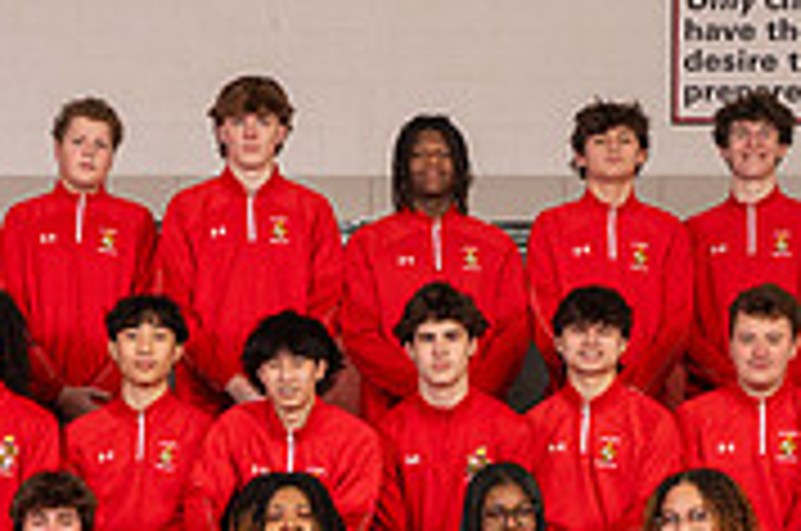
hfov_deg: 16.1
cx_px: 63
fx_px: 2798
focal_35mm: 126
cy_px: 706
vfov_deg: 10.6
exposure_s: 1/80
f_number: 6.3
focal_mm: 27
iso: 200
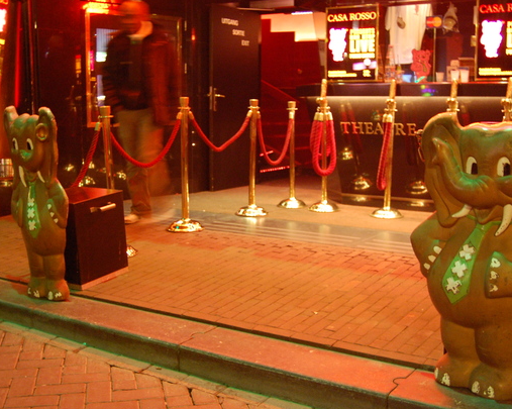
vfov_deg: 34.1
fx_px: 666
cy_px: 201
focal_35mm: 44
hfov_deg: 42.0
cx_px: 264
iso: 1600
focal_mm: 24
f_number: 4
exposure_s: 1/5
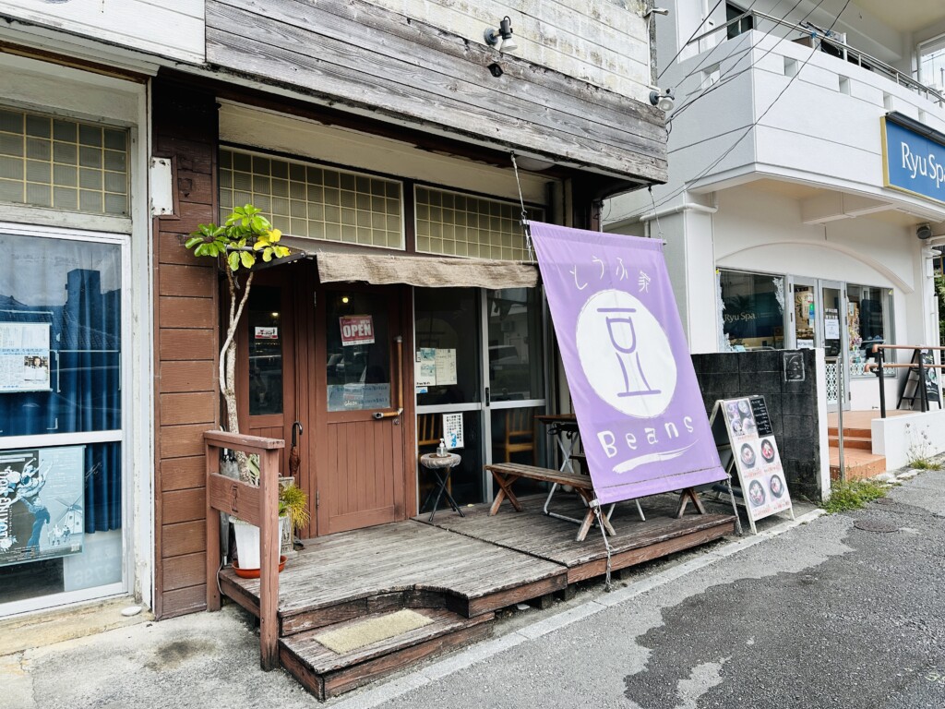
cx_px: 472
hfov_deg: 71.6
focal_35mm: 24
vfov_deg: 56.8
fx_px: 655
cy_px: 354
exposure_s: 1/2070
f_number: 1.78
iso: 80
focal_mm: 6.86
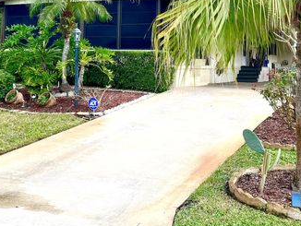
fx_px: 444
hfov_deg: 37.4
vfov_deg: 27.9
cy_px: 38
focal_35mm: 51
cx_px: 137
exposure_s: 1/666
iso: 50
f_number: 1.5
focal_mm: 5.7
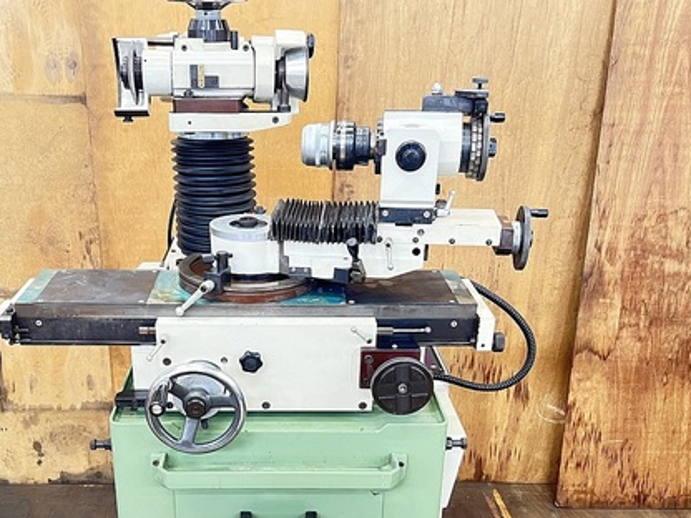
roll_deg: +0.4
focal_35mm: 40
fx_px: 798
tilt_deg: -25.8
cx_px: 274
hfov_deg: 46.5
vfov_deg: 35.4
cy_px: 365
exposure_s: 1/60
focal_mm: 5.7
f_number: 1.5
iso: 400
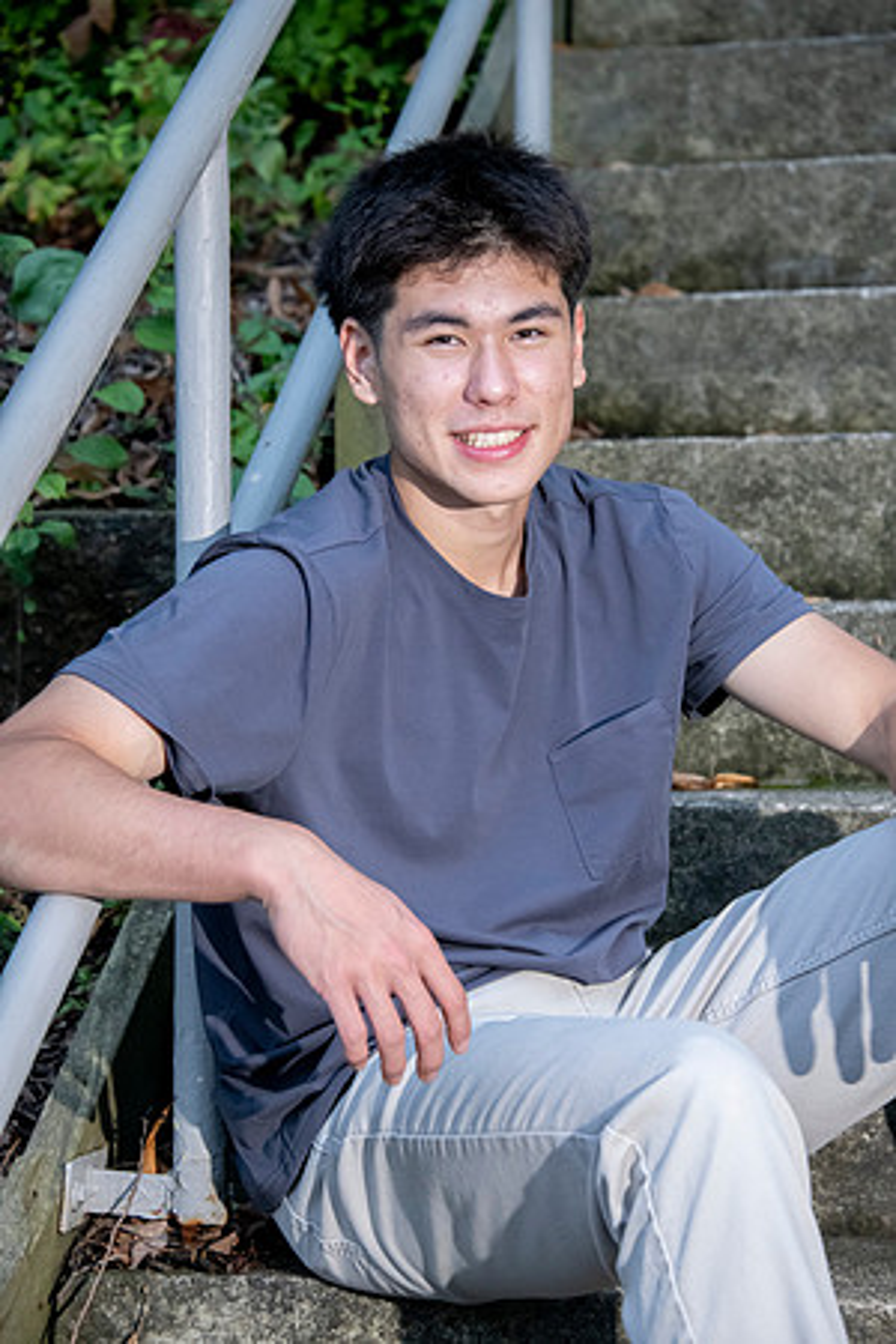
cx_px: 448
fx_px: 3920
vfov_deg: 19.5
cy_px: 672
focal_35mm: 105
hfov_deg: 13.0
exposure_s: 1/160
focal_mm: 105
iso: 5000
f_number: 6.3
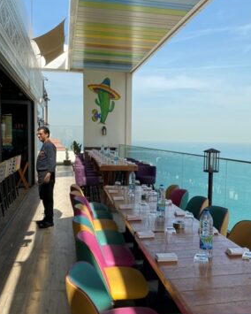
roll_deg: -1.1
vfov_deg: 49.1
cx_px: 145
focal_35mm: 37
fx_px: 344
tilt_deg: -3.2
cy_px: 167
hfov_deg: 40.0
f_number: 1.8
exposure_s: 1/2364
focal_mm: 4.25
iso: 32
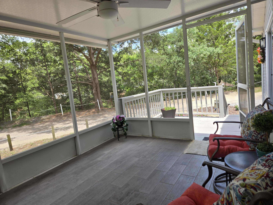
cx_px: 136
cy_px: 102
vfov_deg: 58.9
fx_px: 181
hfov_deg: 73.9
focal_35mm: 23
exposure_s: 1/366
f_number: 1.8
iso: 25
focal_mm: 5.4
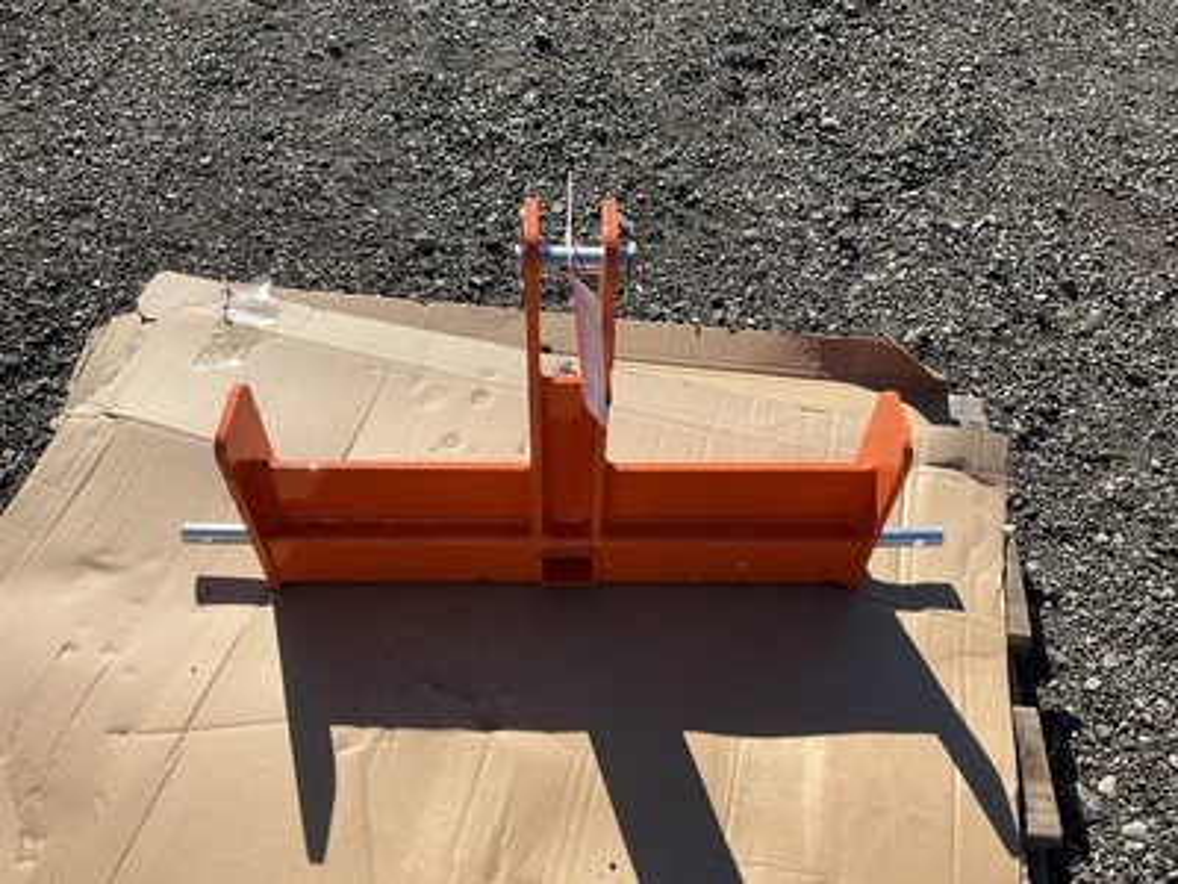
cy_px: 442
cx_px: 589
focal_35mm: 29
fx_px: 987
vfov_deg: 48.2
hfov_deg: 61.7
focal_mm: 3
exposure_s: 1/2058
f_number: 1.8
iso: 25
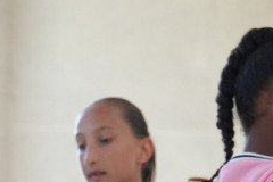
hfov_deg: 13.7
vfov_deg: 8.5
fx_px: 1137
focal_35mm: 150
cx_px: 96
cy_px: 415
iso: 2000
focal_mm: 30
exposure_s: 1/400
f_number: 2.8
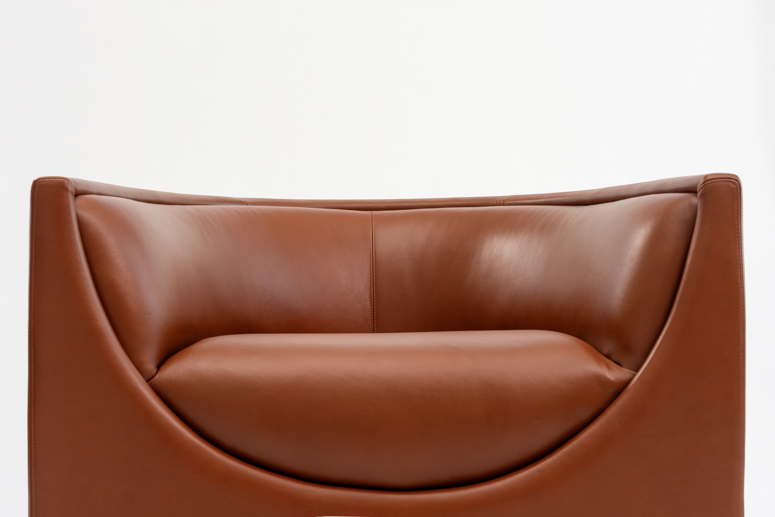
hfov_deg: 39.6
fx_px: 1076
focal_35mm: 50
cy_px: 258
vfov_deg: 27.0
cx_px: 388
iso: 250
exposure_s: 1/60
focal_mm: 50
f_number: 8
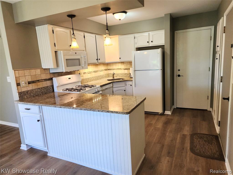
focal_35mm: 23
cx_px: 116
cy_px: 88
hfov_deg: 73.9
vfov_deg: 58.9
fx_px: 155
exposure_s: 1/120
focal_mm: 6.4
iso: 250
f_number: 1.8
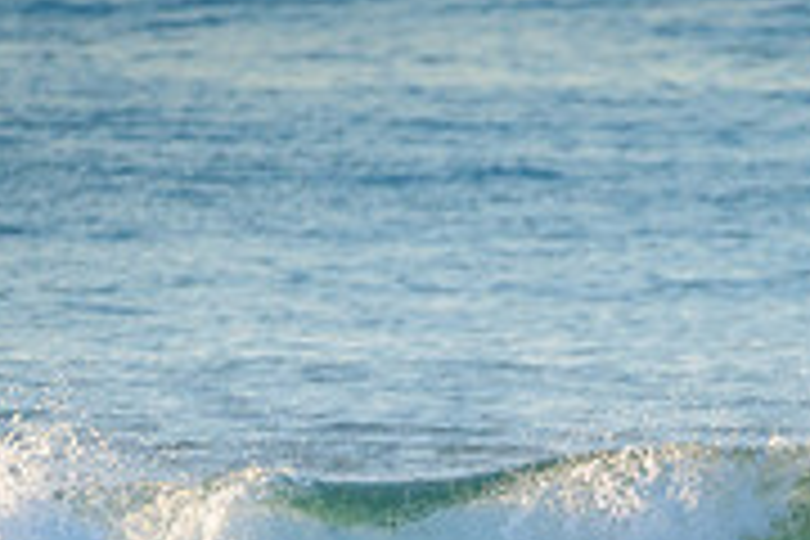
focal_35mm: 1607
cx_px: 742
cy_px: 794
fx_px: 36155
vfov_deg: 0.9
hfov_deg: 1.3
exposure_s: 1/2000
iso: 560
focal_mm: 500
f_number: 5.6
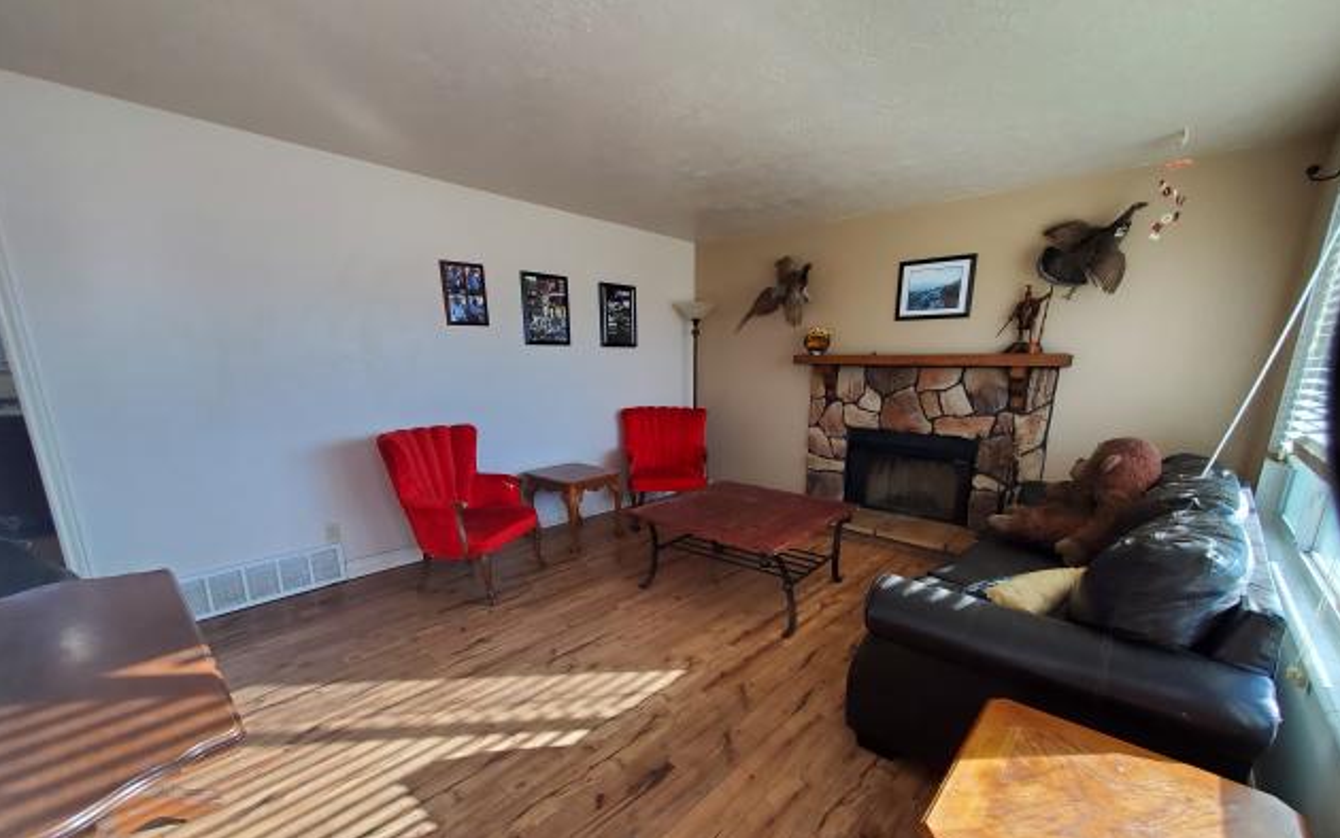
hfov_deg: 105.3
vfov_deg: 78.3
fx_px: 511
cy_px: 474
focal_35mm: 14
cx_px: 672
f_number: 2.2
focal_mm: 1.8
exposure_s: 1/59
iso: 80
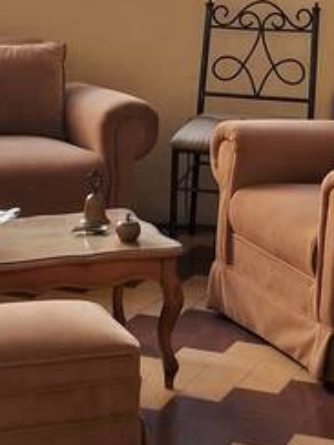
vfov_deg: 17.0
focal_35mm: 115
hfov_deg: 12.9
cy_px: 77
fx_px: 1479
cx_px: 192
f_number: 1.8
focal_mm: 3.98
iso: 40
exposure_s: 1/120
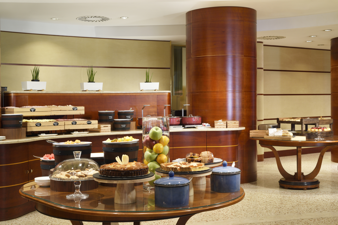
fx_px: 470
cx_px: 169
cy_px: 112
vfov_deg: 27.0
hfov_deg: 39.6
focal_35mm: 50
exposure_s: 1/200
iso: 200
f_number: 13
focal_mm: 50
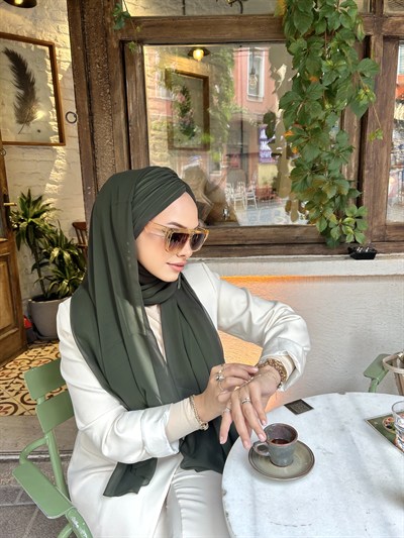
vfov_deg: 67.3
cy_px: 269
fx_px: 404
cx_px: 202
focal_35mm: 26
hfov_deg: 53.1
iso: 50
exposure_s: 1/100
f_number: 1.5
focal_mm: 5.7
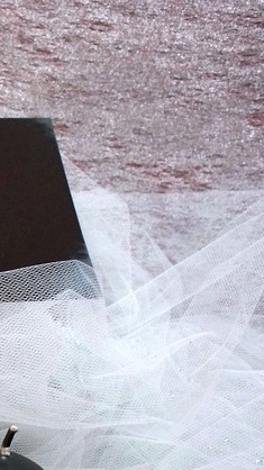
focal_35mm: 75
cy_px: 326
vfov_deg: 28.0
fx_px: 934
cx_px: -163
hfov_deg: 14.7
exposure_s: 1/60
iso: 400
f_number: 2.8
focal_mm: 7.54
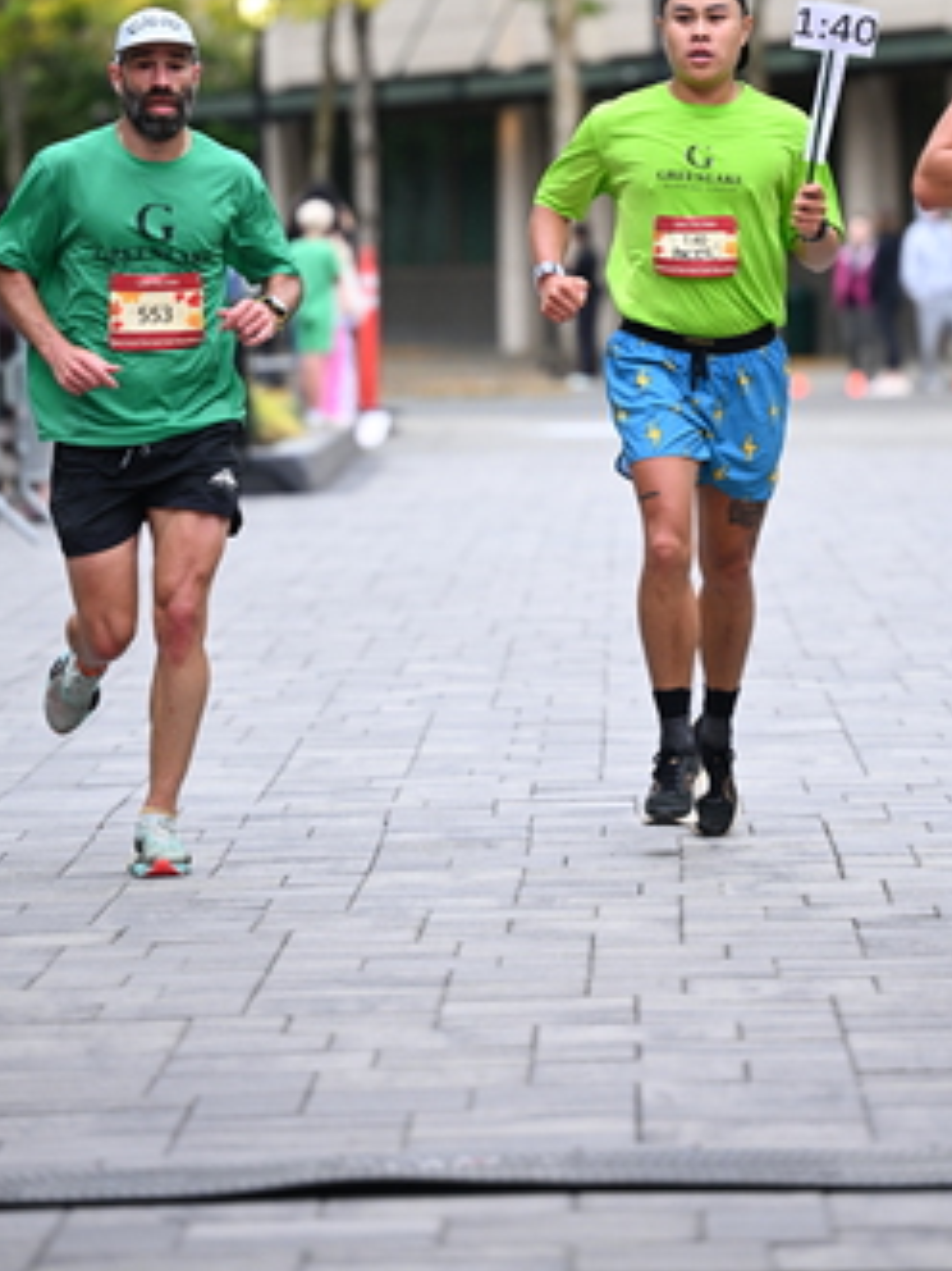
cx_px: 658
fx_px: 7926
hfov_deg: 6.9
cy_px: 334
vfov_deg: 9.2
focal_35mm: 216
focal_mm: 135
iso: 1000
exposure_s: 1/1600
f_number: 2.8
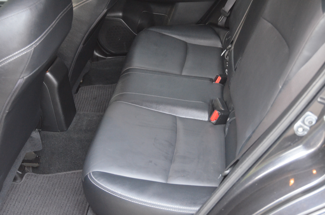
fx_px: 459
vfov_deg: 26.4
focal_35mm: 51
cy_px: 108
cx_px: 162
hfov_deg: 39.0
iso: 3200
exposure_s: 1/20
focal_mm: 34
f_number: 4
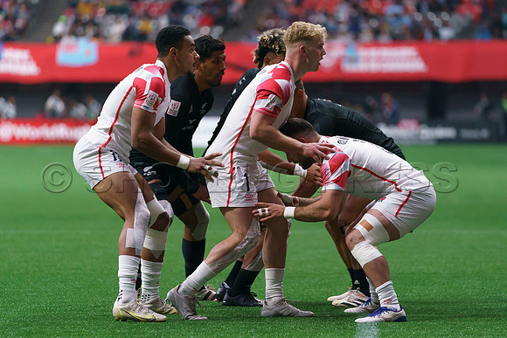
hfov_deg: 8.4
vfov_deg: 5.6
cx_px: 269
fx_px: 3457
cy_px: 154
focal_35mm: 245
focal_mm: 187
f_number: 2.8
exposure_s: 1/3200
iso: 2500
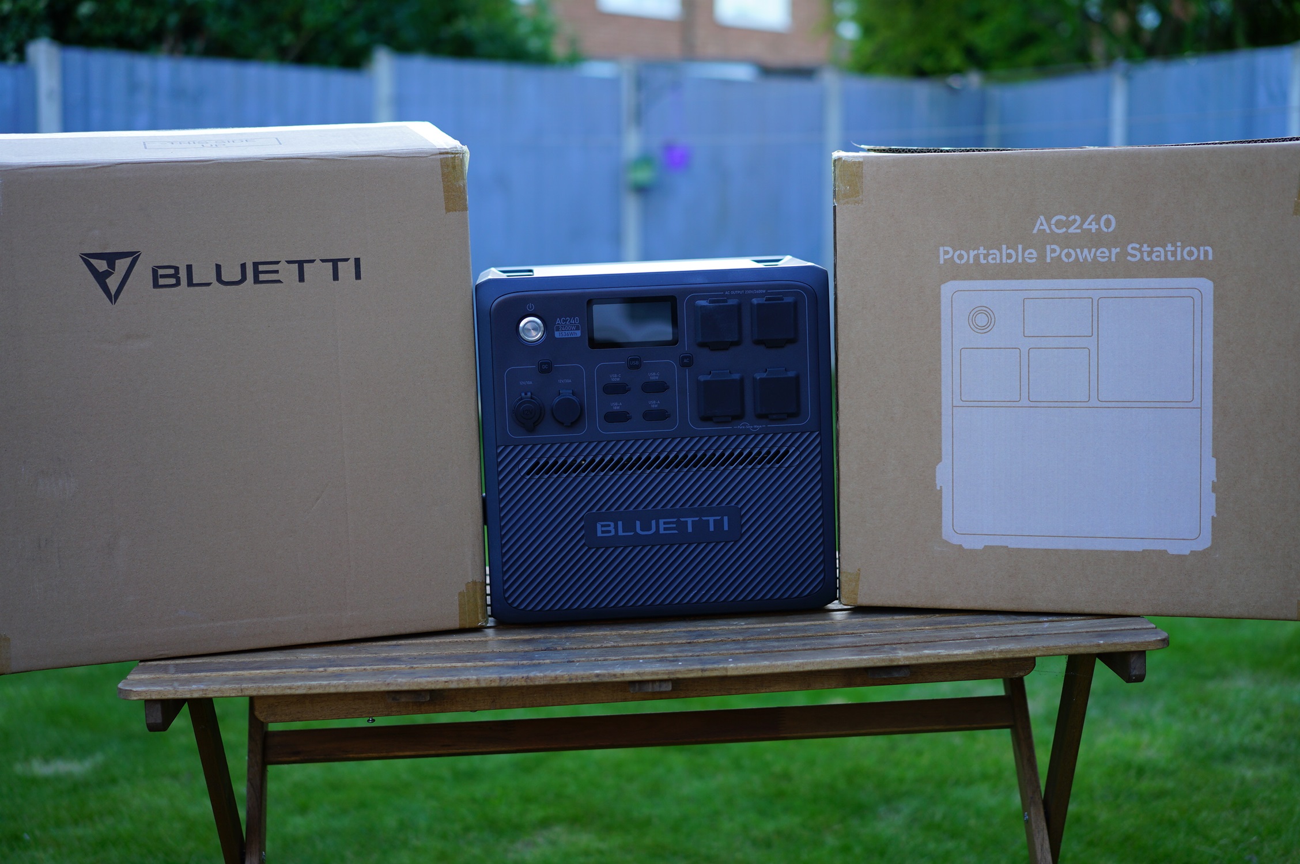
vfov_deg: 24.6
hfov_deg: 36.3
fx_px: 1984
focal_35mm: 55
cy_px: 432
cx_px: 650
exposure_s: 1/160
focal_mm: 55
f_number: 2.2
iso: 100
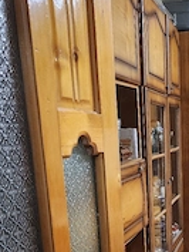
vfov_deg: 34.7
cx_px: 144
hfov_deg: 27.6
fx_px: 378
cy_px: 228
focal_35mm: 52
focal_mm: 5.4
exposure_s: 1/101
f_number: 1.8
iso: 400
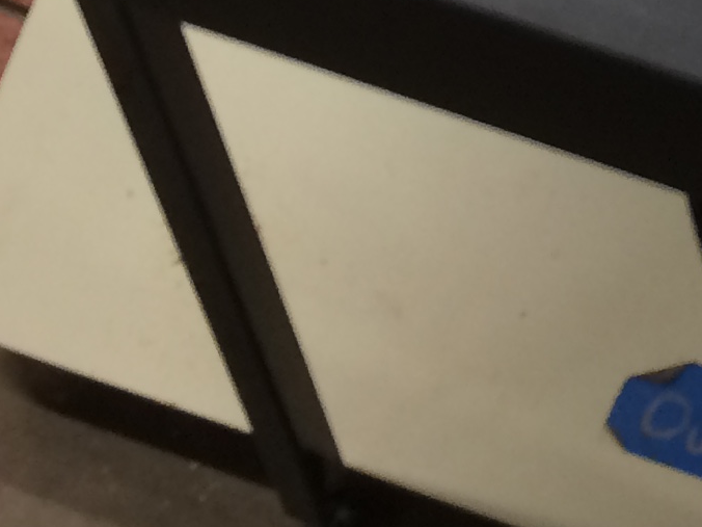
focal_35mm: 140
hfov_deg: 13.4
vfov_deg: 9.5
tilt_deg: -45.6
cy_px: -722
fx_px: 2839
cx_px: 993
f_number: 2.2
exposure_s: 1/30
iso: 64
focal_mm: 4.15
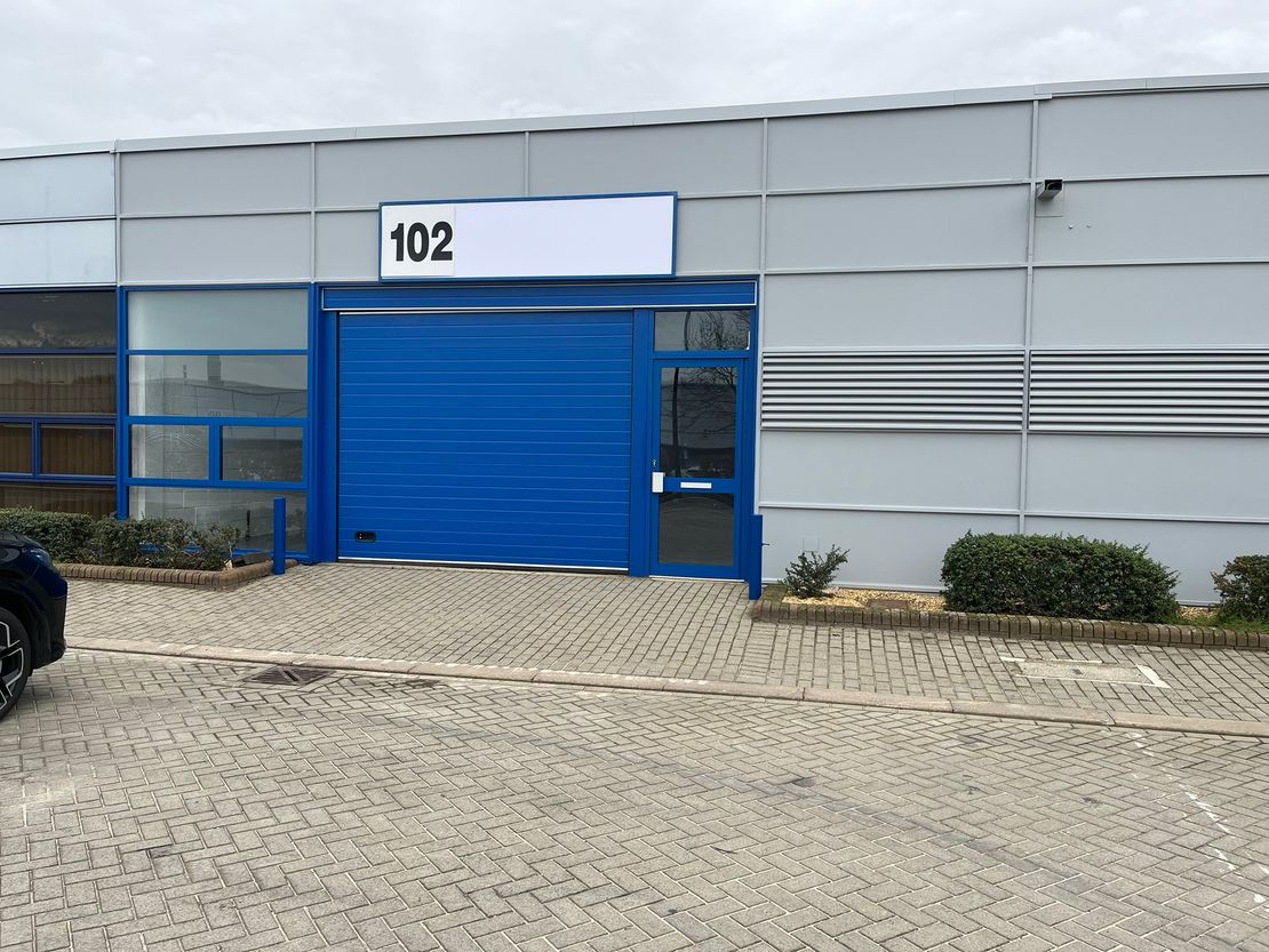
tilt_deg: -1.9
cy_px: 476
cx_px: 634
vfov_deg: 53.1
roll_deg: -1.2
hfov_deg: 67.3
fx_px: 953
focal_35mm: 26
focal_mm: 5.1
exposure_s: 1/615
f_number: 1.6
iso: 50
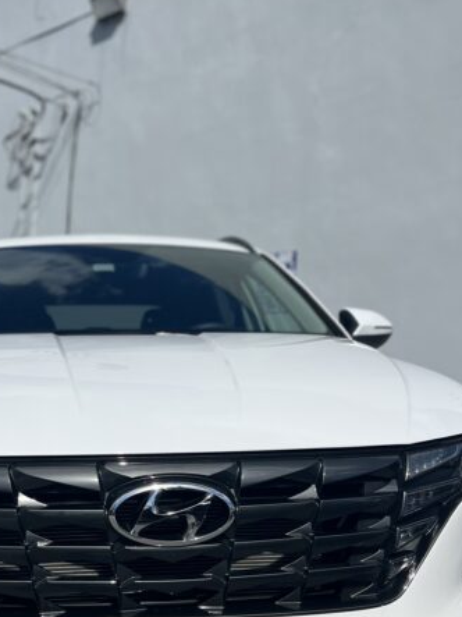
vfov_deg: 40.0
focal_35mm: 47
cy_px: 407
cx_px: 153
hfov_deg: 30.6
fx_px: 837
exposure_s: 1/11364
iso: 50
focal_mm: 5.7
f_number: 1.5
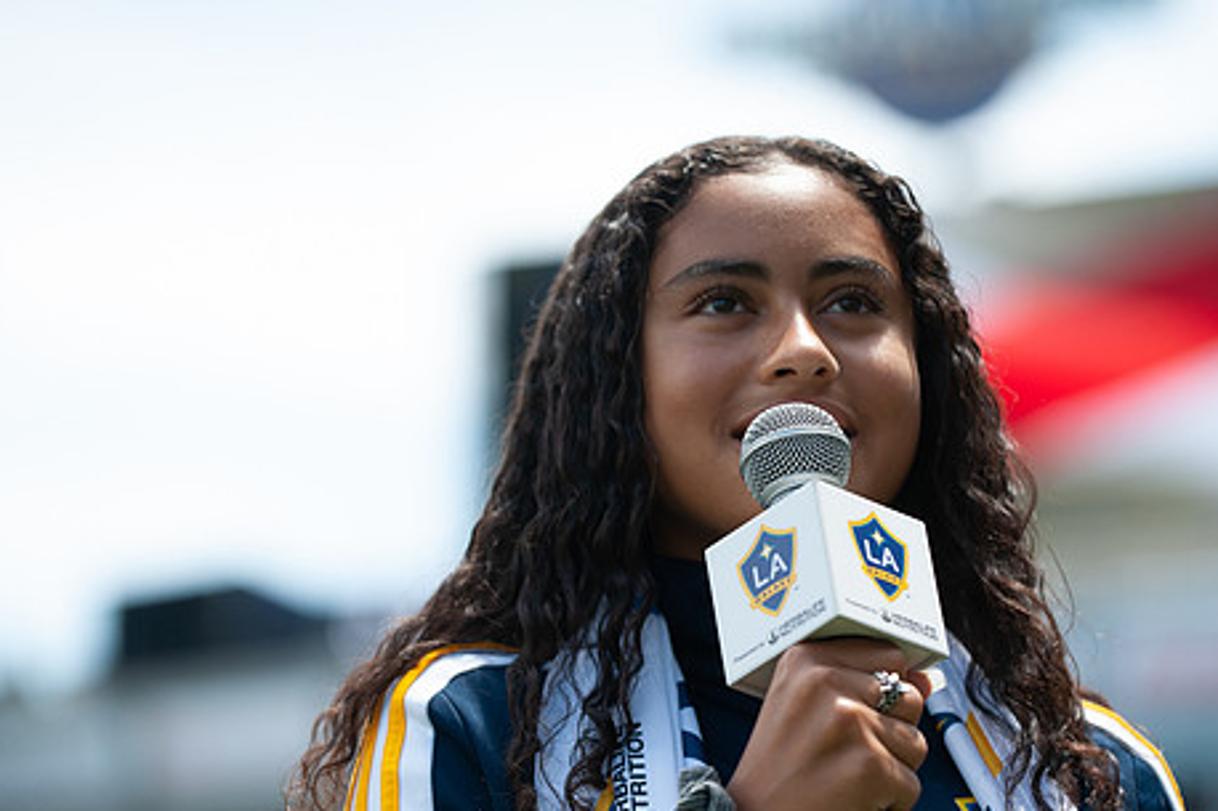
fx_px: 5141
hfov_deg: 13.5
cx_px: 660
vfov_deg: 9.0
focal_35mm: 152
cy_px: 508
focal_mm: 120
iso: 200
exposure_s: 1/1000
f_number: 3.5
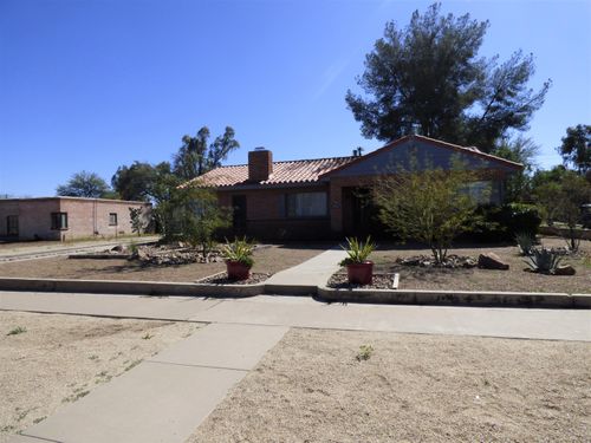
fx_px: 341
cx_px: 296
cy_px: 222
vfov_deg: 66.0
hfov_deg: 81.7
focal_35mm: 20
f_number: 3.2
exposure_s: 1/1600
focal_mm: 3.58
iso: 100
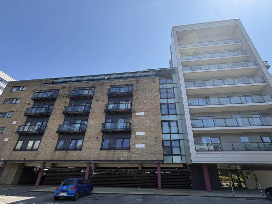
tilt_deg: +28.1
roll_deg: -0.6
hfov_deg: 91.0
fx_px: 134
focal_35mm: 17
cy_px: 107
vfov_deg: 74.7
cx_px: 143
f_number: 2.2
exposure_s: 1/804
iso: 40
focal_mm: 2.22
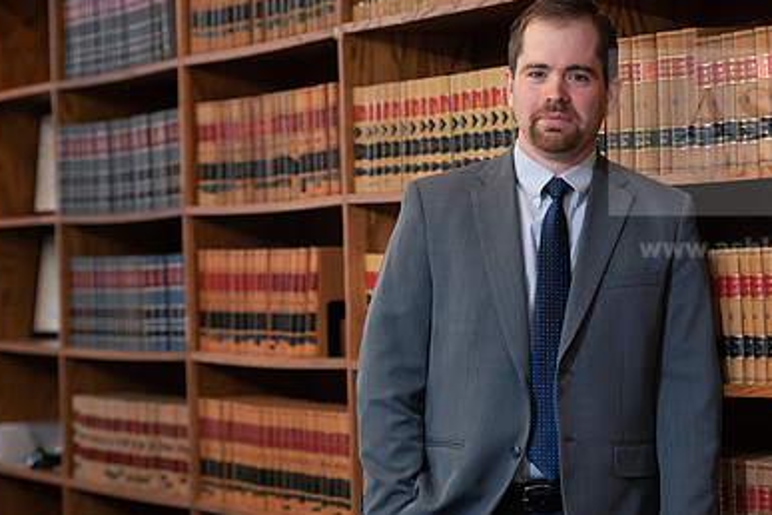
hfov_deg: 15.1
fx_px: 2895
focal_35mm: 135
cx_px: 549
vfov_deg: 10.2
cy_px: 290
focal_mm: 90
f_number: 3.2
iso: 800
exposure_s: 1/125
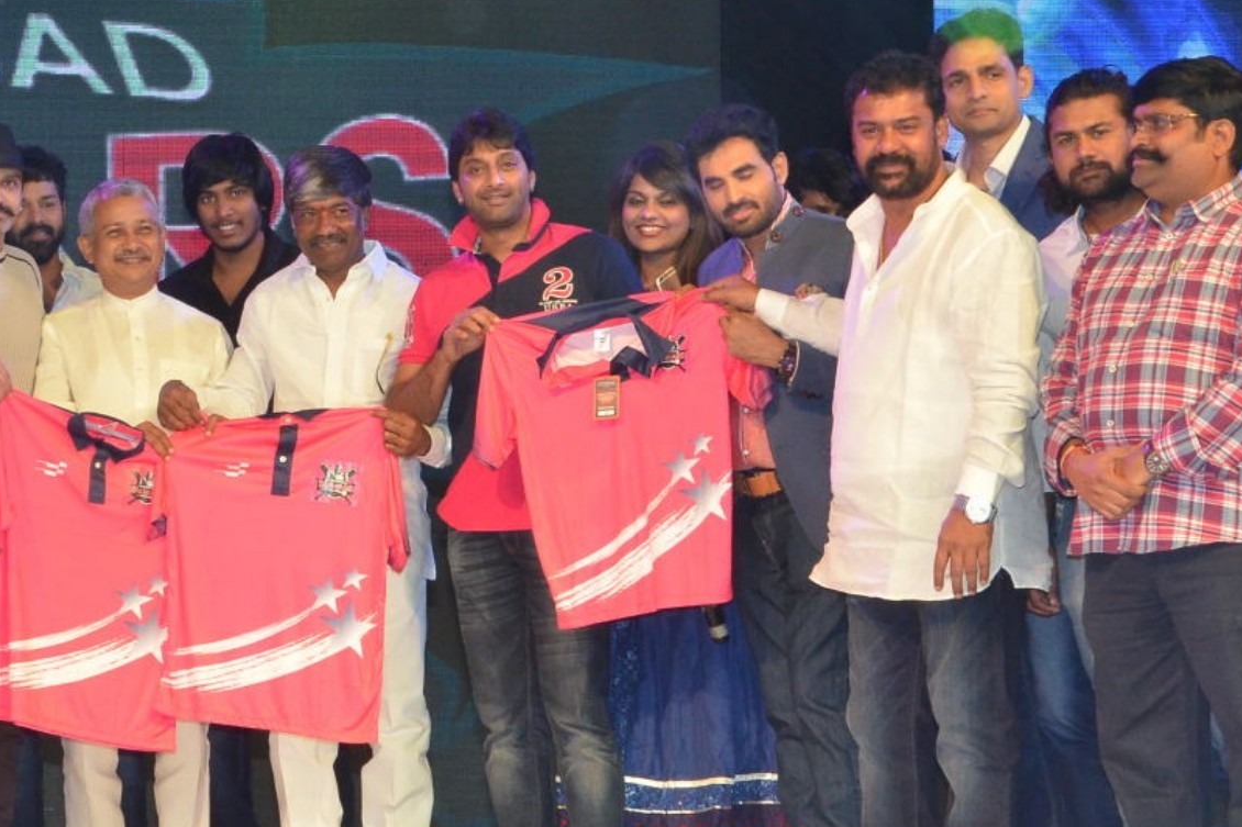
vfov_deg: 11.4
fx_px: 4139
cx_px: 134
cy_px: 447
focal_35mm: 120
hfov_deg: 16.8
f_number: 9
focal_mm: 40
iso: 1600
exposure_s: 1/125
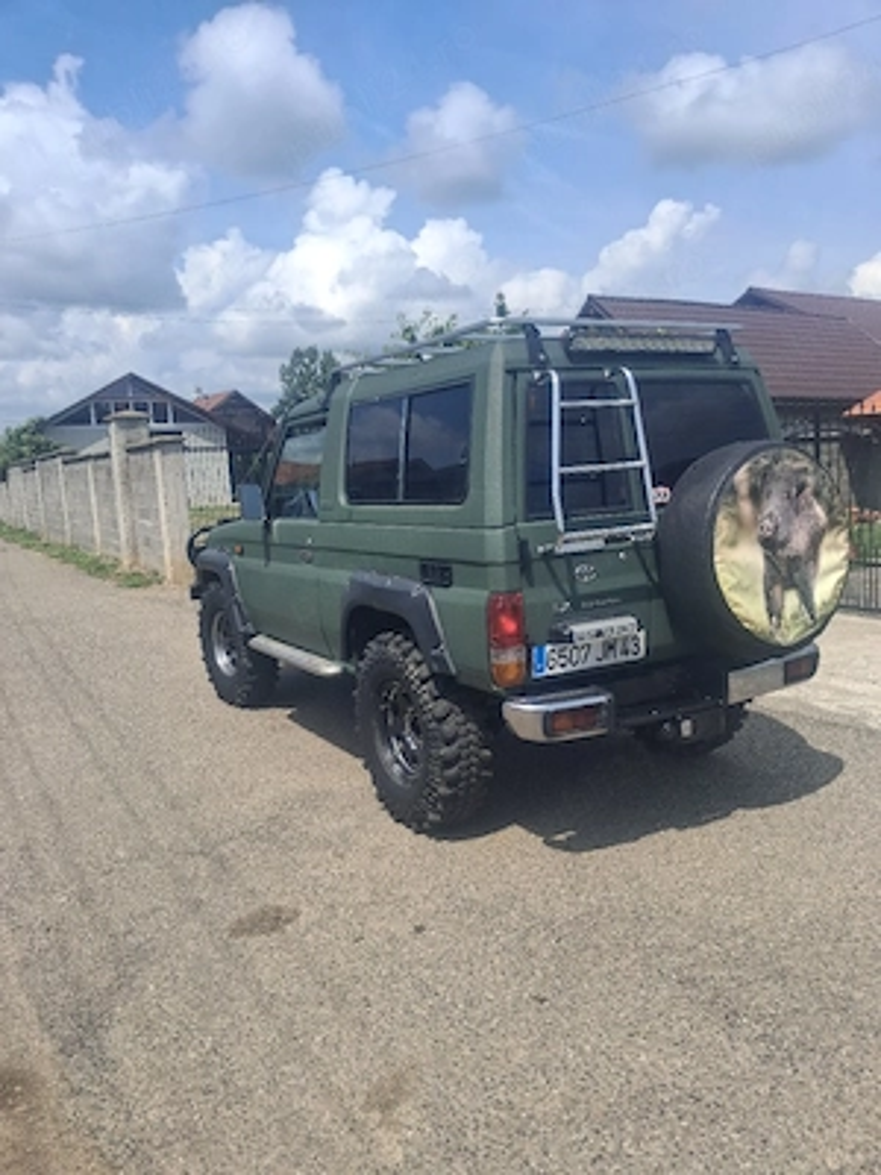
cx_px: 440
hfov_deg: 51.4
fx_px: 916
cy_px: 588
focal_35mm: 27
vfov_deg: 65.3
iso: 25
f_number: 1.8
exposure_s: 1/588
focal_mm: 4
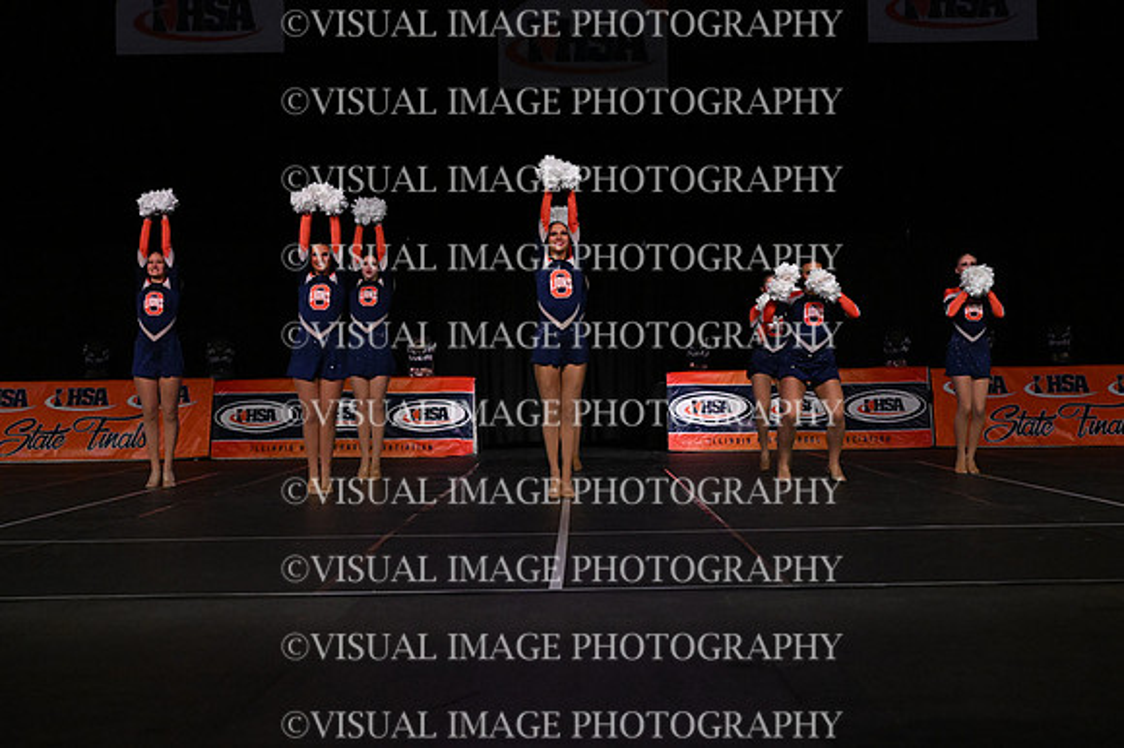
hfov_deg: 31.4
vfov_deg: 21.2
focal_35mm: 64
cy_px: 374
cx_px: 562
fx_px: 1997
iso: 6400
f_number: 4
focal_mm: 43
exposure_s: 1/1000
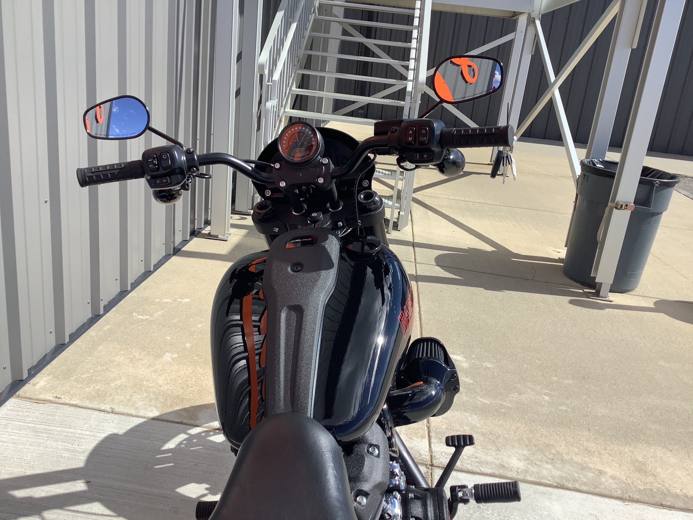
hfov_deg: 58.4
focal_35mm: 31
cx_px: 346
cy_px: 260
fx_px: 621
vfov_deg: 45.4
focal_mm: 3.3
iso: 25
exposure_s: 1/1508
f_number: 2.4
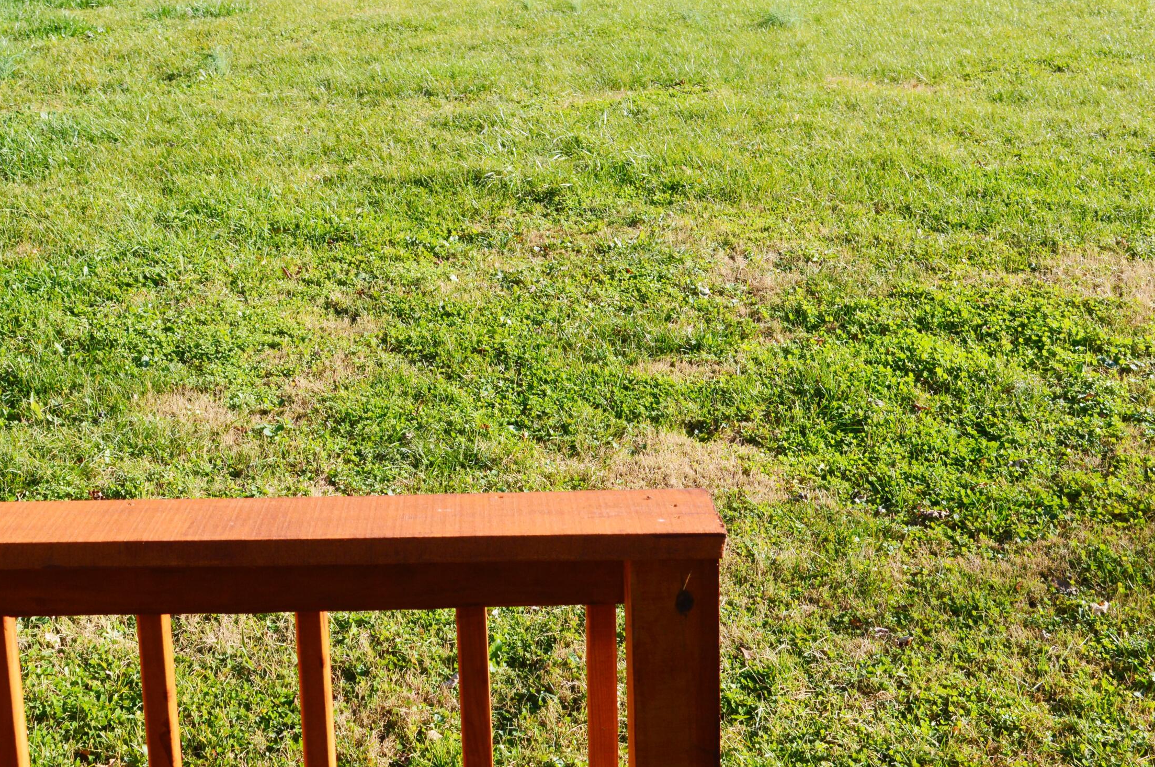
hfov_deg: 37.5
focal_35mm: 53
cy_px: 290
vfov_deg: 25.4
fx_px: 1699
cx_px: 510
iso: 400
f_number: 10
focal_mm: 26
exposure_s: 1/250
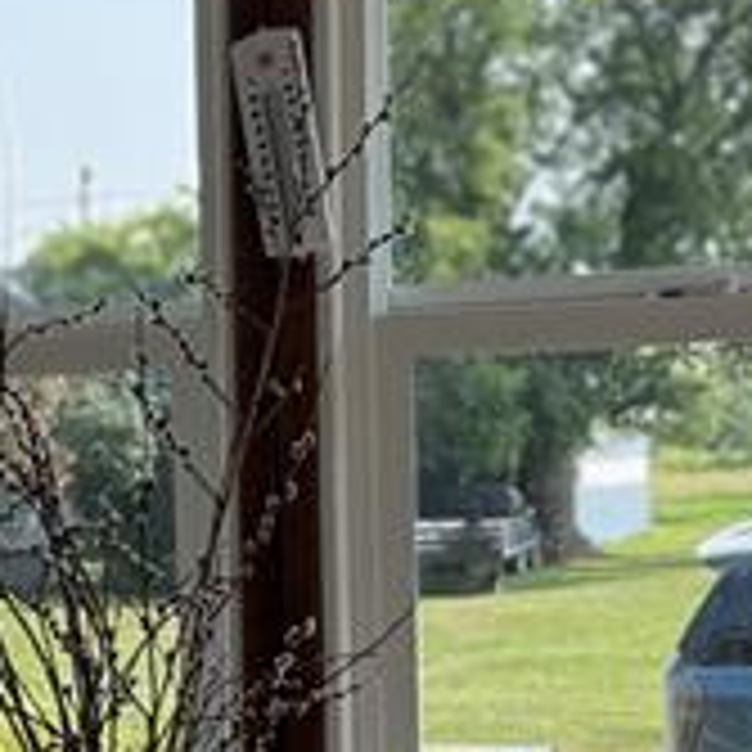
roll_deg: +1.9
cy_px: 653
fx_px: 3195
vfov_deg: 13.3
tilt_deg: -2.8
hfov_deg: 12.9
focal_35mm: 130
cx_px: -261
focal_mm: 6.76
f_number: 1.78
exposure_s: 1/1585
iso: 100
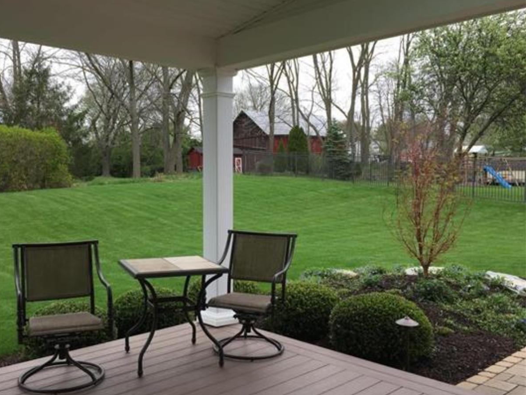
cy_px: 196
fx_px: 532
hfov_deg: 52.3
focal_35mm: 35
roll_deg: +0.5
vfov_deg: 40.7
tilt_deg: -2.8
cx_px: 209
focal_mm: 4.15
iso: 32
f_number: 2.2
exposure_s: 1/216
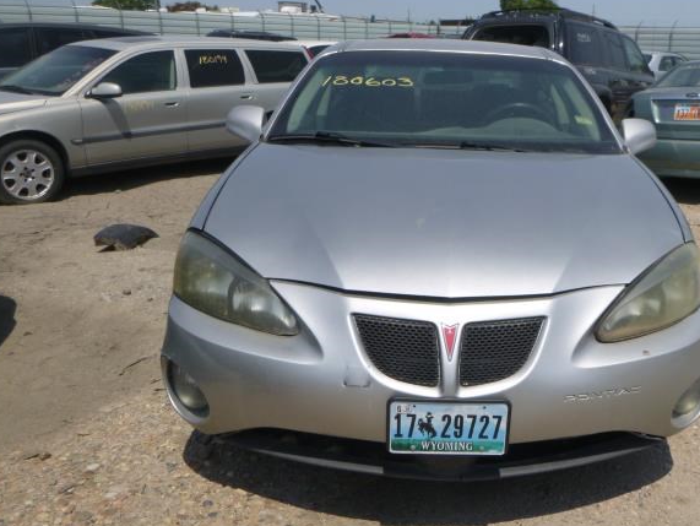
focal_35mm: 35
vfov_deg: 40.7
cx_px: 474
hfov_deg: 51.5
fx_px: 708
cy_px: 292
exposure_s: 1/1000
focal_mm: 4.5
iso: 100
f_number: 3.9
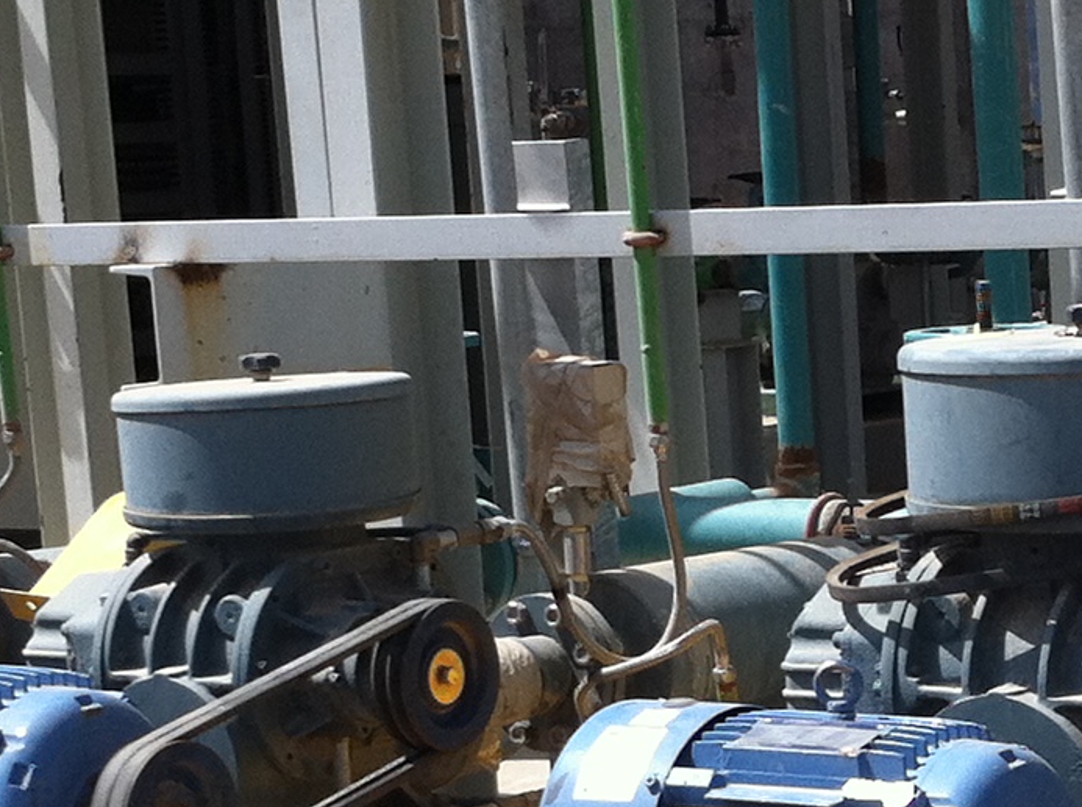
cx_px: 977
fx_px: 4087
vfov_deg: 11.2
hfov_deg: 14.9
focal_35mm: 131
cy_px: 684
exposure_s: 1/1077
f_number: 2.8
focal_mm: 3.85
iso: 80
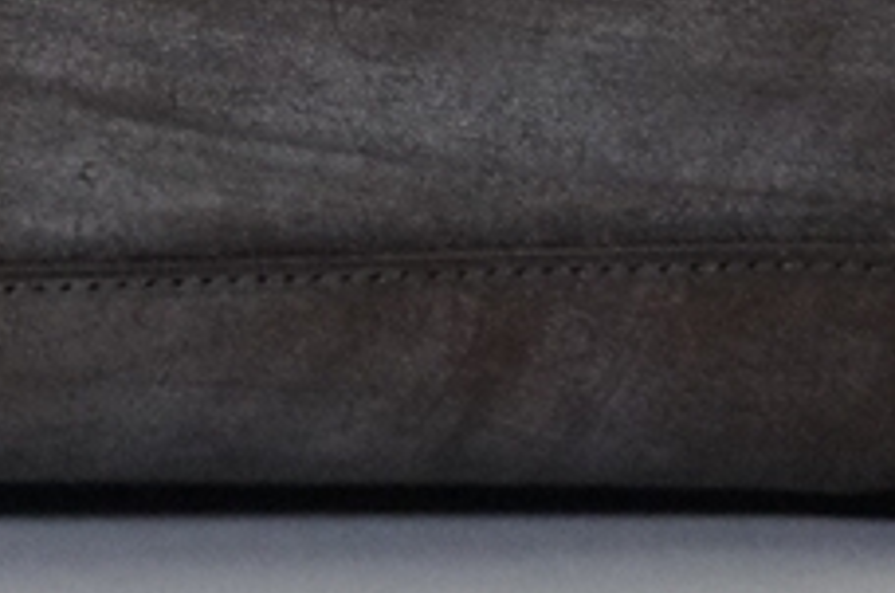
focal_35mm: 182
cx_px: -220
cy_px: -326
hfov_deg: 11.1
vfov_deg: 7.4
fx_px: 4506
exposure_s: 1/160
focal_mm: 23
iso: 2500
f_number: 4
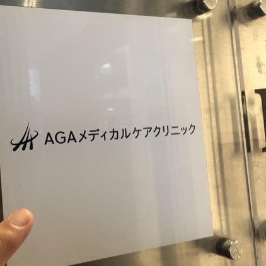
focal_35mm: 44
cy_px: 131
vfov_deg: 38.3
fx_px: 383
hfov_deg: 37.2
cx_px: 58
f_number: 1.8
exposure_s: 1/14
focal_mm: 4
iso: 100
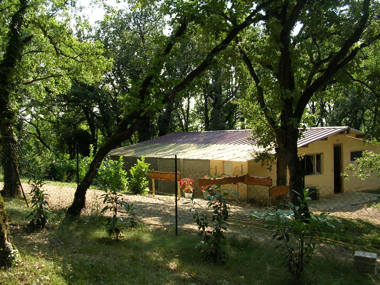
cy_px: 142
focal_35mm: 38
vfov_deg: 37.7
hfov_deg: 49.0
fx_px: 417
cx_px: 190
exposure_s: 1/365
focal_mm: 5.8
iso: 50
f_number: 2.8
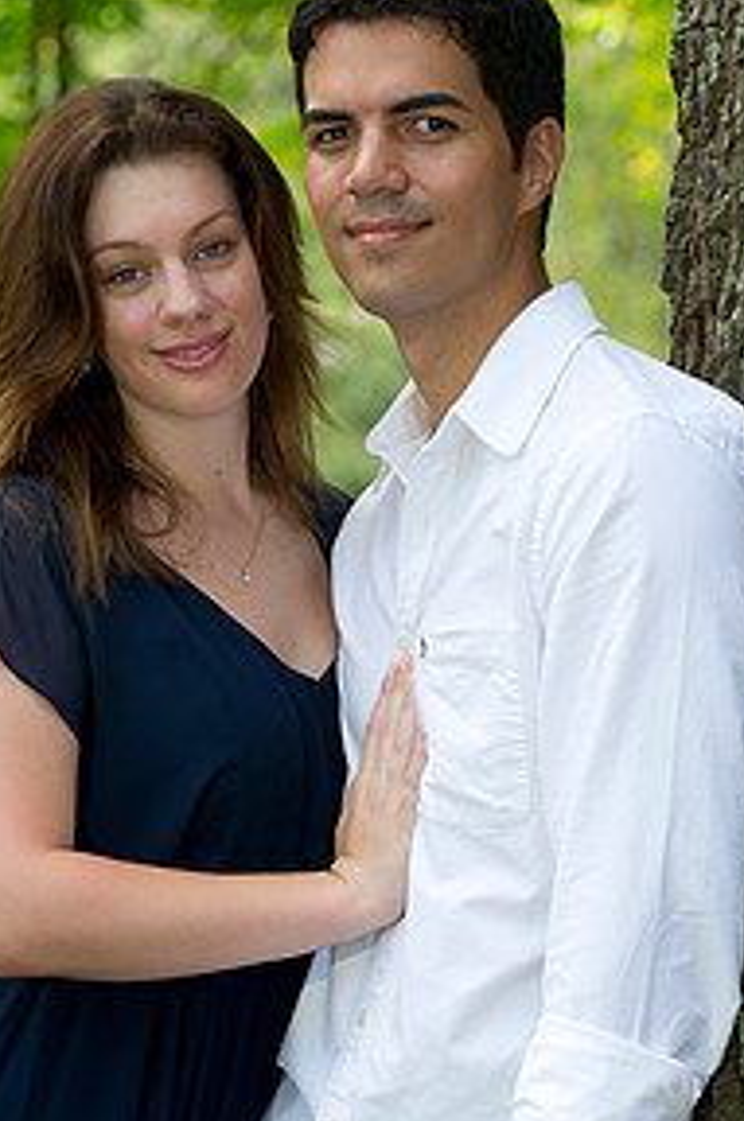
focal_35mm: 203
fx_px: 6315
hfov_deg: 6.7
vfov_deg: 10.2
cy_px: 576
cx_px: 384
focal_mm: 130
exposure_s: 1/60
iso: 250
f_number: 5.6
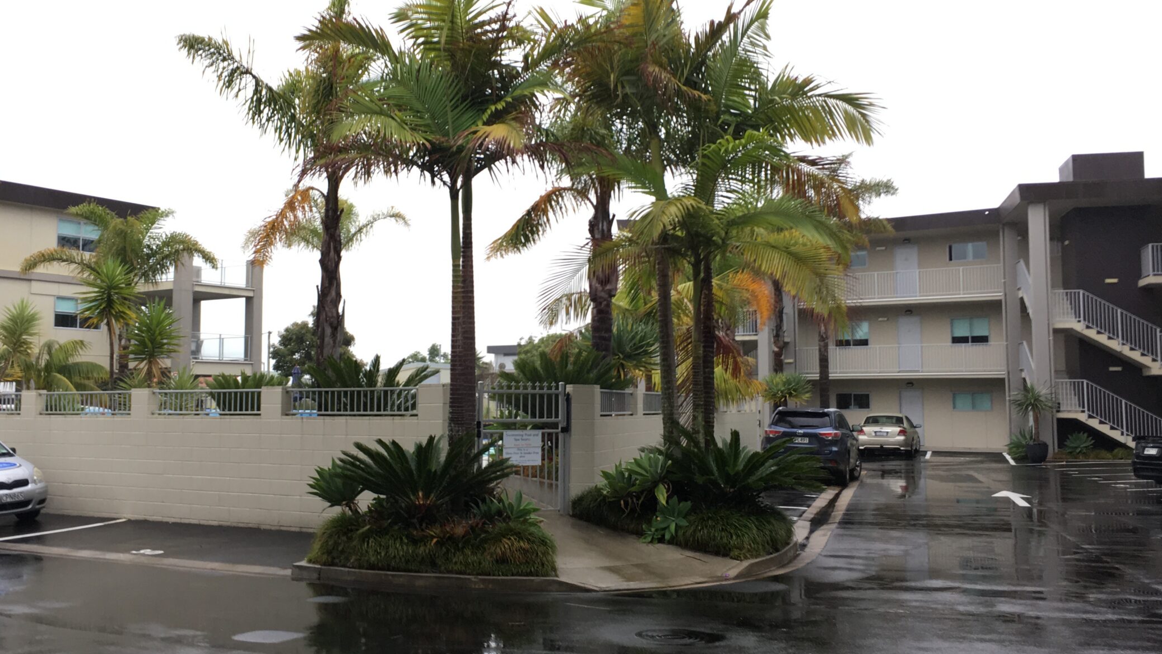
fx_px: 1202
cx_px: 501
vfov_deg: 30.4
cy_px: 313
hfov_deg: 51.4
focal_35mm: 39
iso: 40
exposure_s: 1/100
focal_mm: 4.15
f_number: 2.2
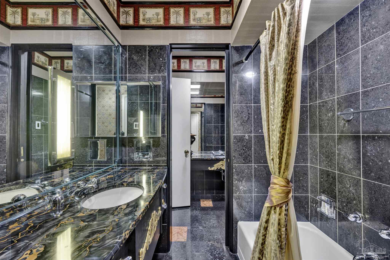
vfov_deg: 75.5
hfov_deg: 98.5
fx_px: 168
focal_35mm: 16
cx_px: 195
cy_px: 130
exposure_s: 1/2
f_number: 11
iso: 400
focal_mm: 15.5
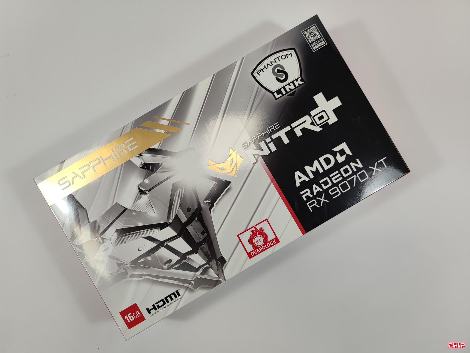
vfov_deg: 54.9
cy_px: 176
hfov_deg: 69.4
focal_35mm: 25
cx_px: 235
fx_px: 339
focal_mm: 6.78
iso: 54
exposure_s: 1/100
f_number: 1.85
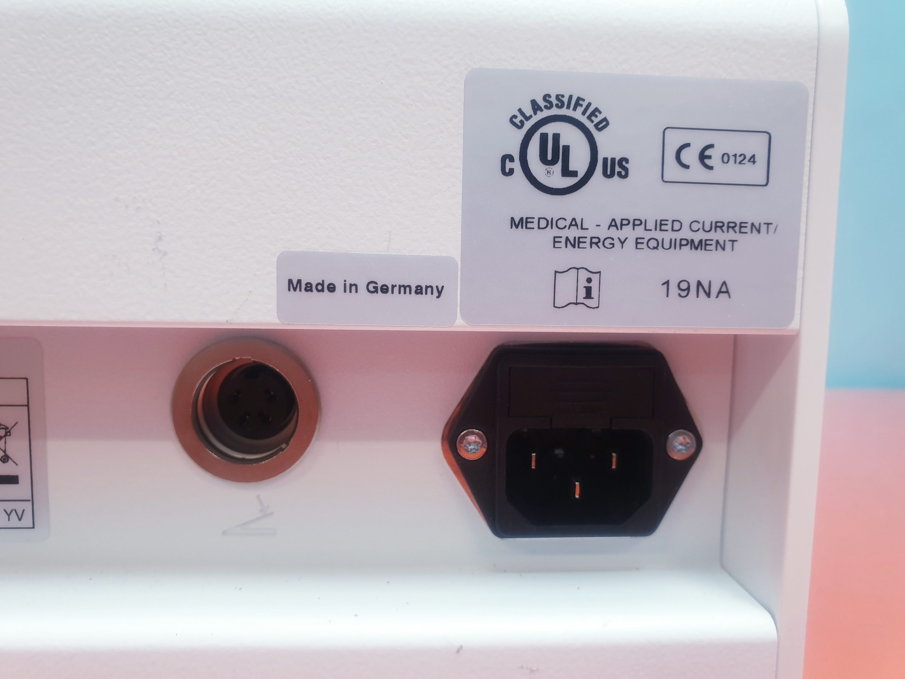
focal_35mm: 26
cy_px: 340
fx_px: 680
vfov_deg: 53.1
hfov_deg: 67.3
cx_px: 452
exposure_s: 1/50
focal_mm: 4.3
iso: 160
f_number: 2.4
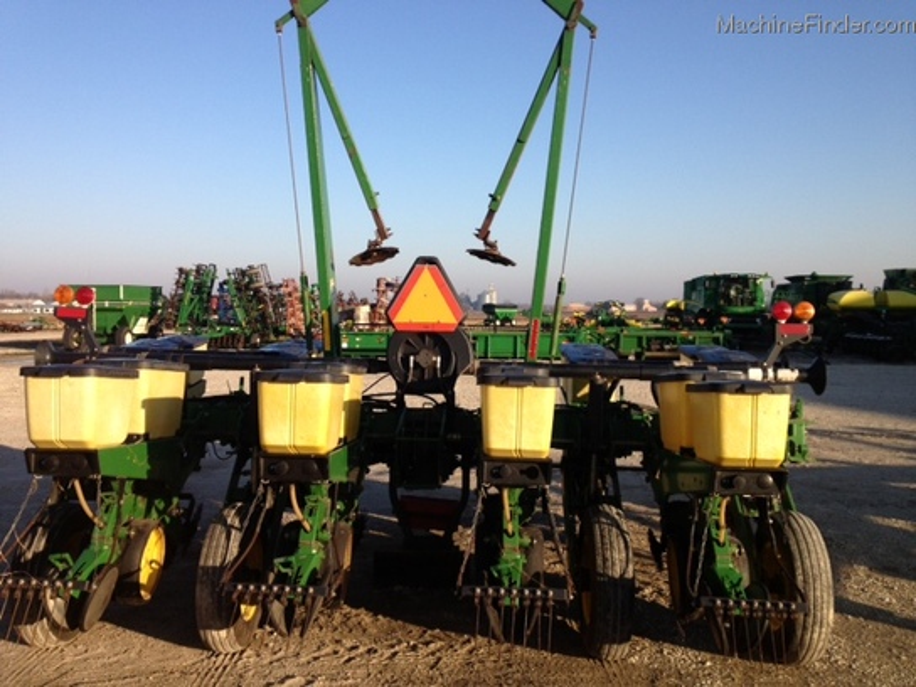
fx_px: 926
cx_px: 458
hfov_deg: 52.6
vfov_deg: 40.7
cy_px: 344
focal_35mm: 35
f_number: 2.4
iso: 50
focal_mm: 4.28
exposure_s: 1/1030
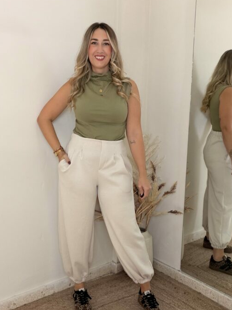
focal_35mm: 36
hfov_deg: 39.5
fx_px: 322
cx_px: 98
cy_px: 150
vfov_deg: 51.4
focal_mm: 2.71
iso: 80
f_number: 1.9
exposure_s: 1/60
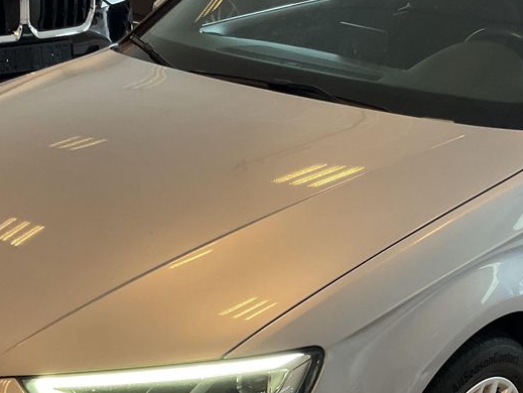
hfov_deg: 28.9
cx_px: 310
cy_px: 296
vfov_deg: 21.8
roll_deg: -1.8
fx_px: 1013
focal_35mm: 67
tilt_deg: -25.8
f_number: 1.8
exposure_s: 1/50
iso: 64
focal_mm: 3
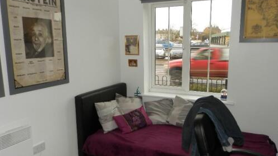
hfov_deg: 61.0
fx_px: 236
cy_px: 87
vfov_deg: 36.6
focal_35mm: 32
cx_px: 145
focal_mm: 4.5
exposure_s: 1/30
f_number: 3.1
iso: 100
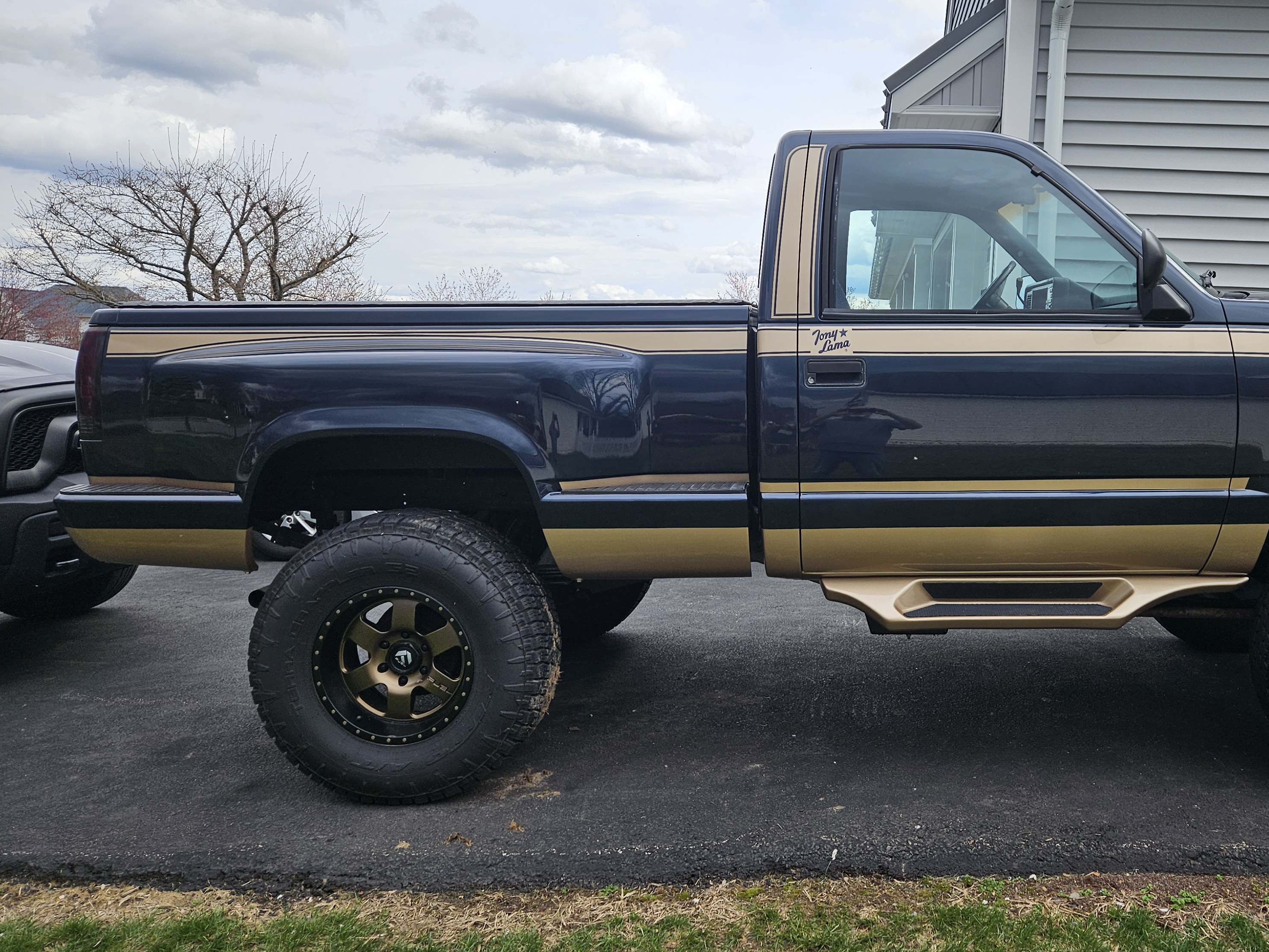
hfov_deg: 57.1
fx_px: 1136
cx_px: 845
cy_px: 423
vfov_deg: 45.4
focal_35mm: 31
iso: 25
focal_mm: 5.4
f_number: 1.8
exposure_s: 1/1269
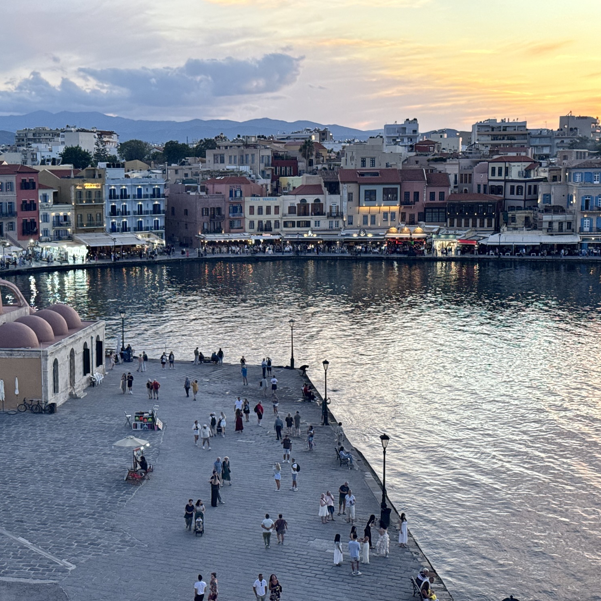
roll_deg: +0.7
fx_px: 1120
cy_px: 300
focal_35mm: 57
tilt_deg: -7.5
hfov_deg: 29.9
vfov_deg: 30.0
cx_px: 207
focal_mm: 6.76
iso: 64
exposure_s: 1/218
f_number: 1.78
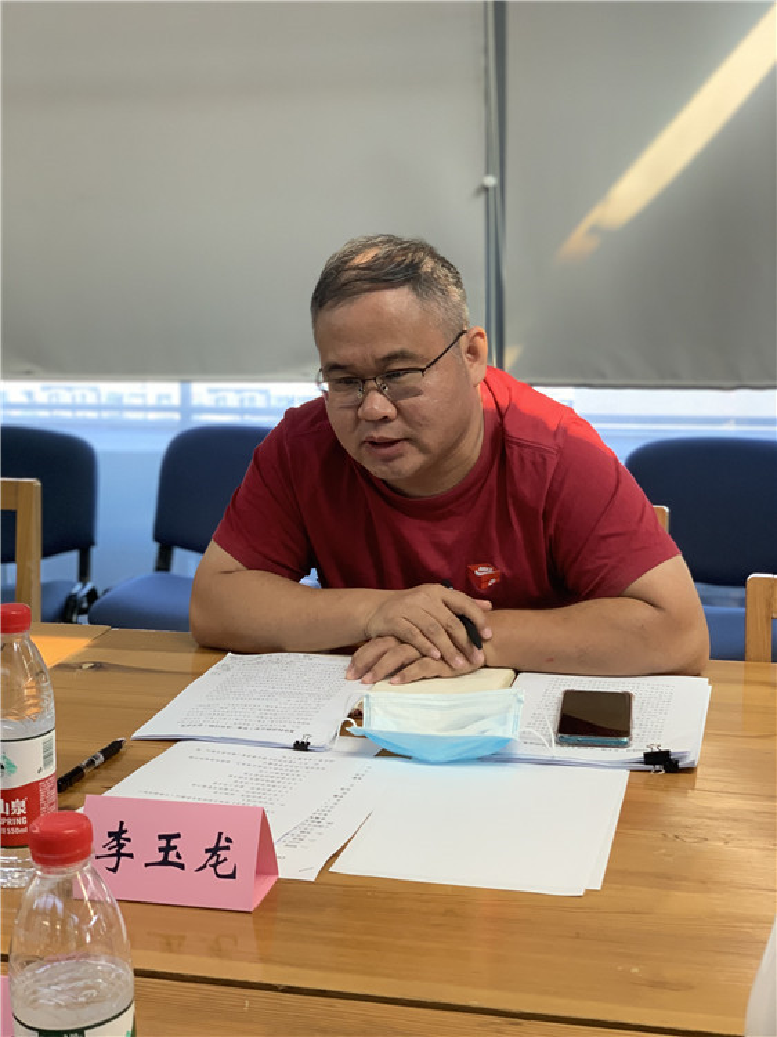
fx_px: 1557
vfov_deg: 36.8
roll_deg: +1.0
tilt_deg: -11.1
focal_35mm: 52
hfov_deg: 28.0
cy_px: 518
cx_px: 388
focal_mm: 6
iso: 125
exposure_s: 1/50
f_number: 2.4
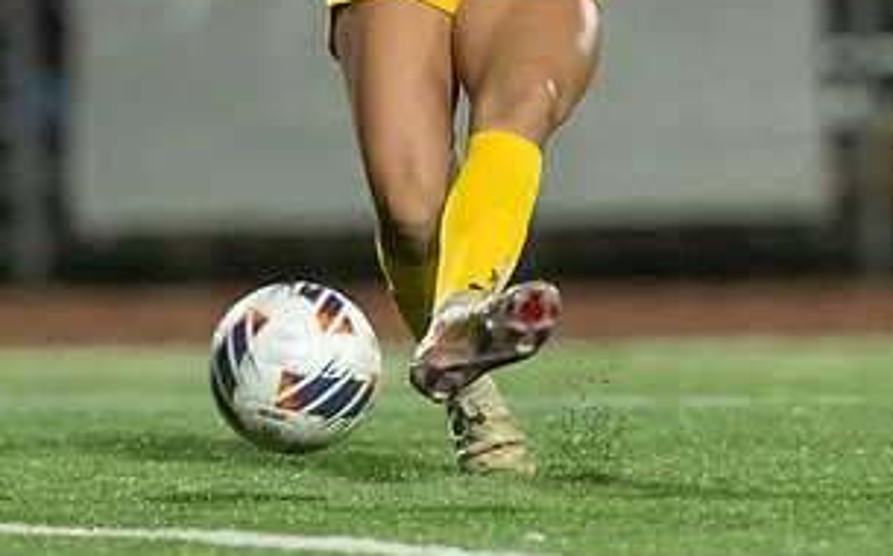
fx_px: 23123
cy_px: -36
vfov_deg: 1.4
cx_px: 461
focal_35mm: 951
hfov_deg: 2.2
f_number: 2.8
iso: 16000
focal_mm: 300
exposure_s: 1/1000
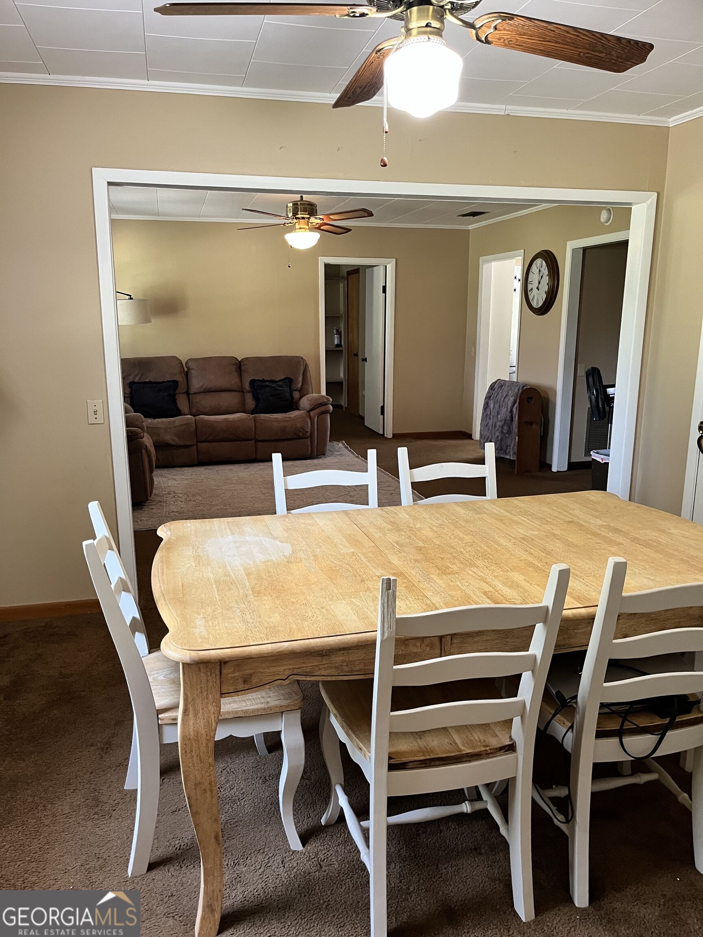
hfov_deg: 53.1
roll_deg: +0.0
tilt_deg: -14.8
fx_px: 704
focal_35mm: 26
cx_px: 352
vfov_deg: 67.3
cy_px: 468
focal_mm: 5.1
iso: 250
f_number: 1.6
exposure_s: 1/60
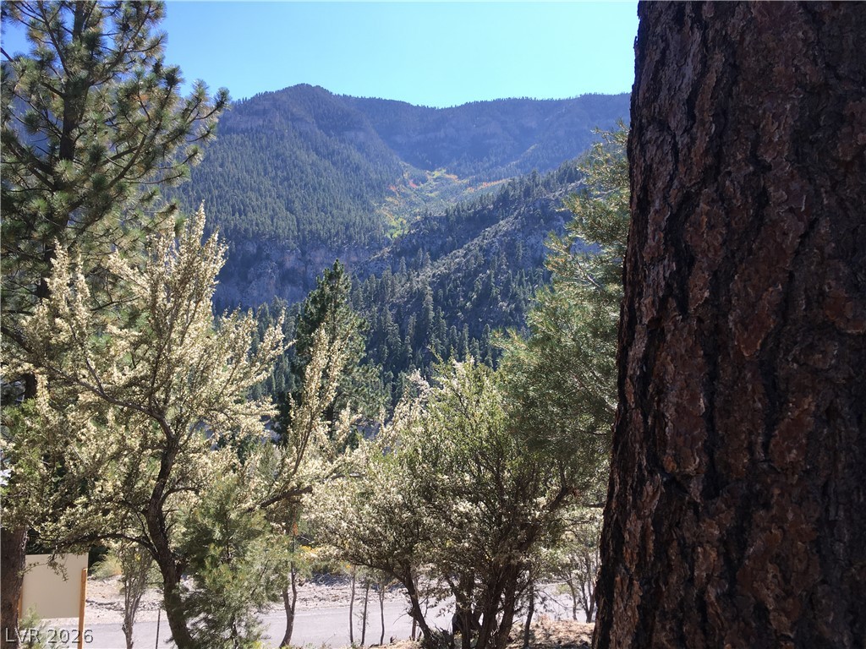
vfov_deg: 48.2
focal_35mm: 29
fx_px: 726
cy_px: 324
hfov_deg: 61.7
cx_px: 433
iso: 25
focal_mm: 4.15
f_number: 2.2
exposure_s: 1/530
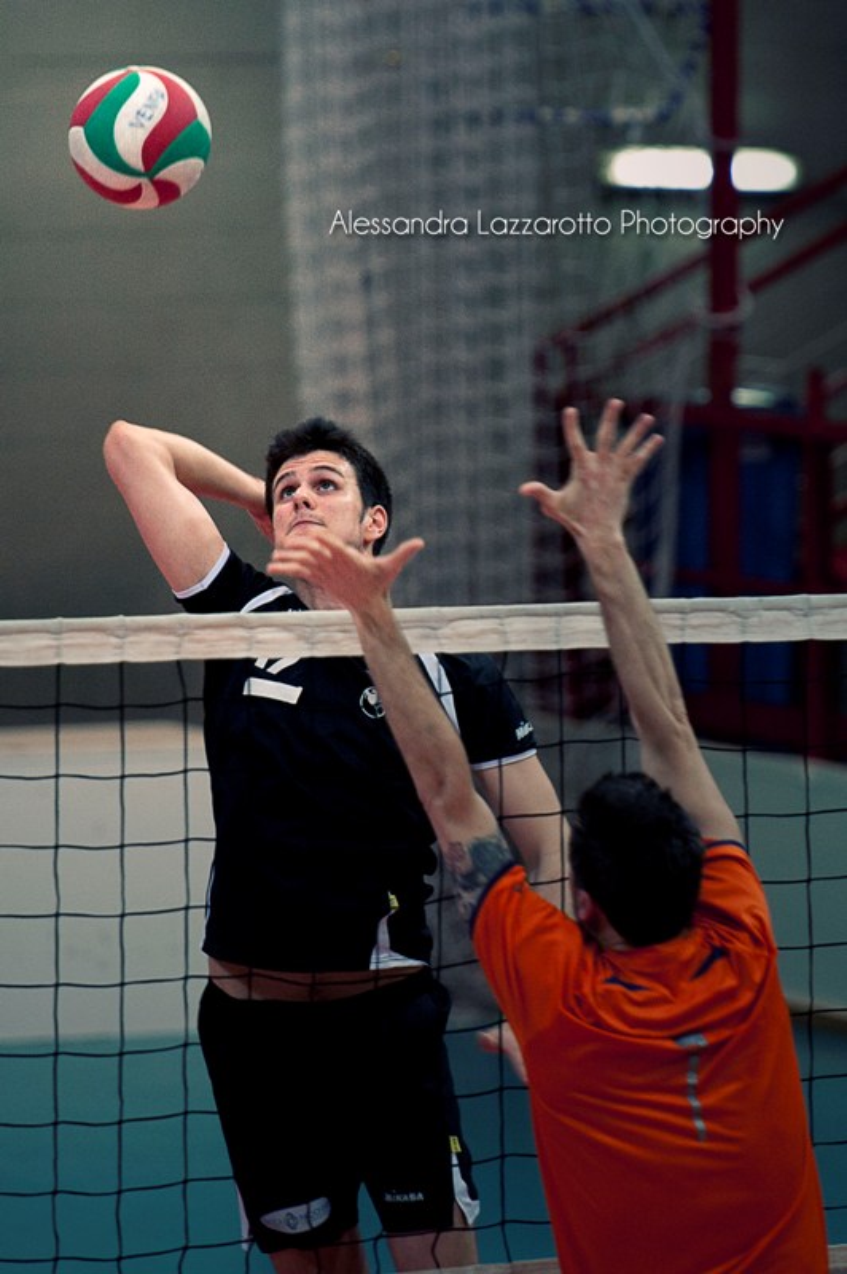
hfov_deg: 7.4
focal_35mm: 185
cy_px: 637
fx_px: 6540
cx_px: 424
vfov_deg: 11.1
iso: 1000
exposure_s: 1/400
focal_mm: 185
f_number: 2.8
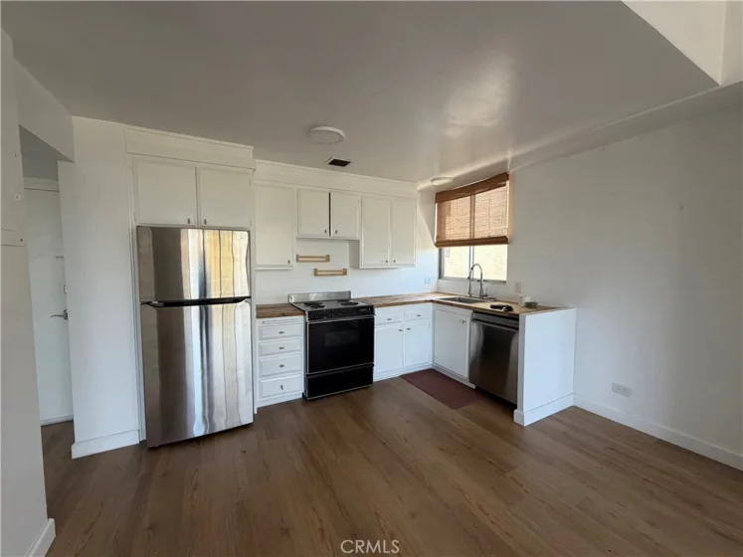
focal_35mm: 14
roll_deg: -0.1
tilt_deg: -2.5
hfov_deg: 102.1
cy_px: 278
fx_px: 300
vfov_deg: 85.7
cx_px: 372
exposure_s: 1/121
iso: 100
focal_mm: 2.22
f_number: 2.2
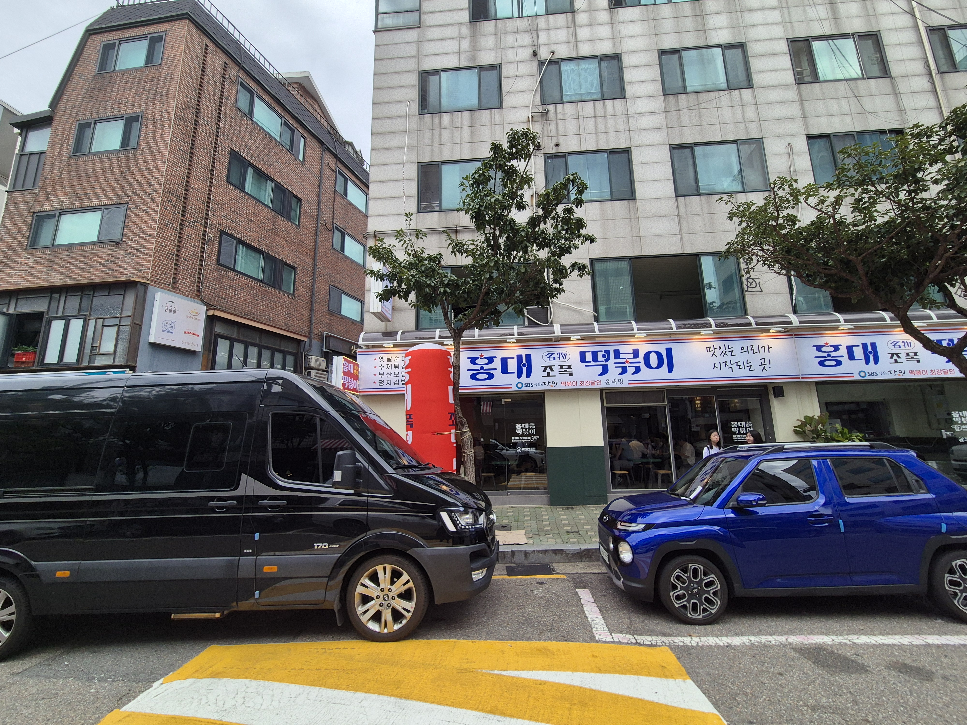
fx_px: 363
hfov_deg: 106.2
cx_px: 484
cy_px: 362
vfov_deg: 89.9
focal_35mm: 13
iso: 50
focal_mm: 2.2
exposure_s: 1/1668
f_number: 2.2
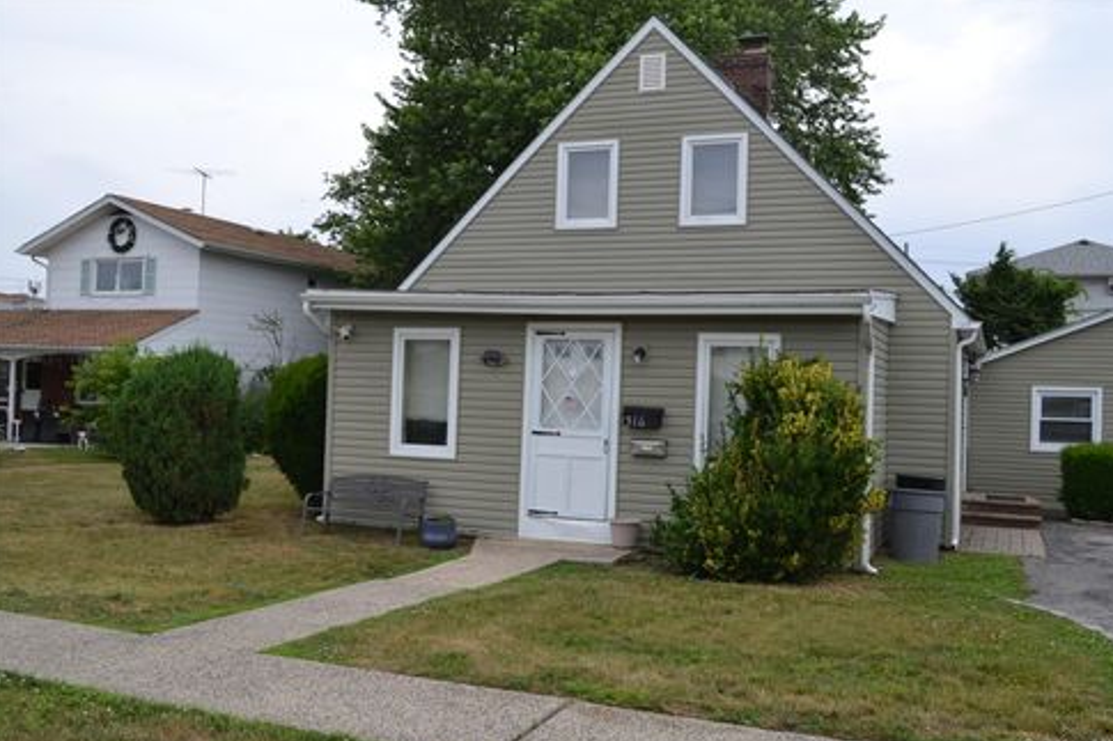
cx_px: 562
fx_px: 1051
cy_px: 377
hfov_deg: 55.8
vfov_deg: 38.9
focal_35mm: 34
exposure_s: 1/200
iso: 100
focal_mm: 22
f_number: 7.1
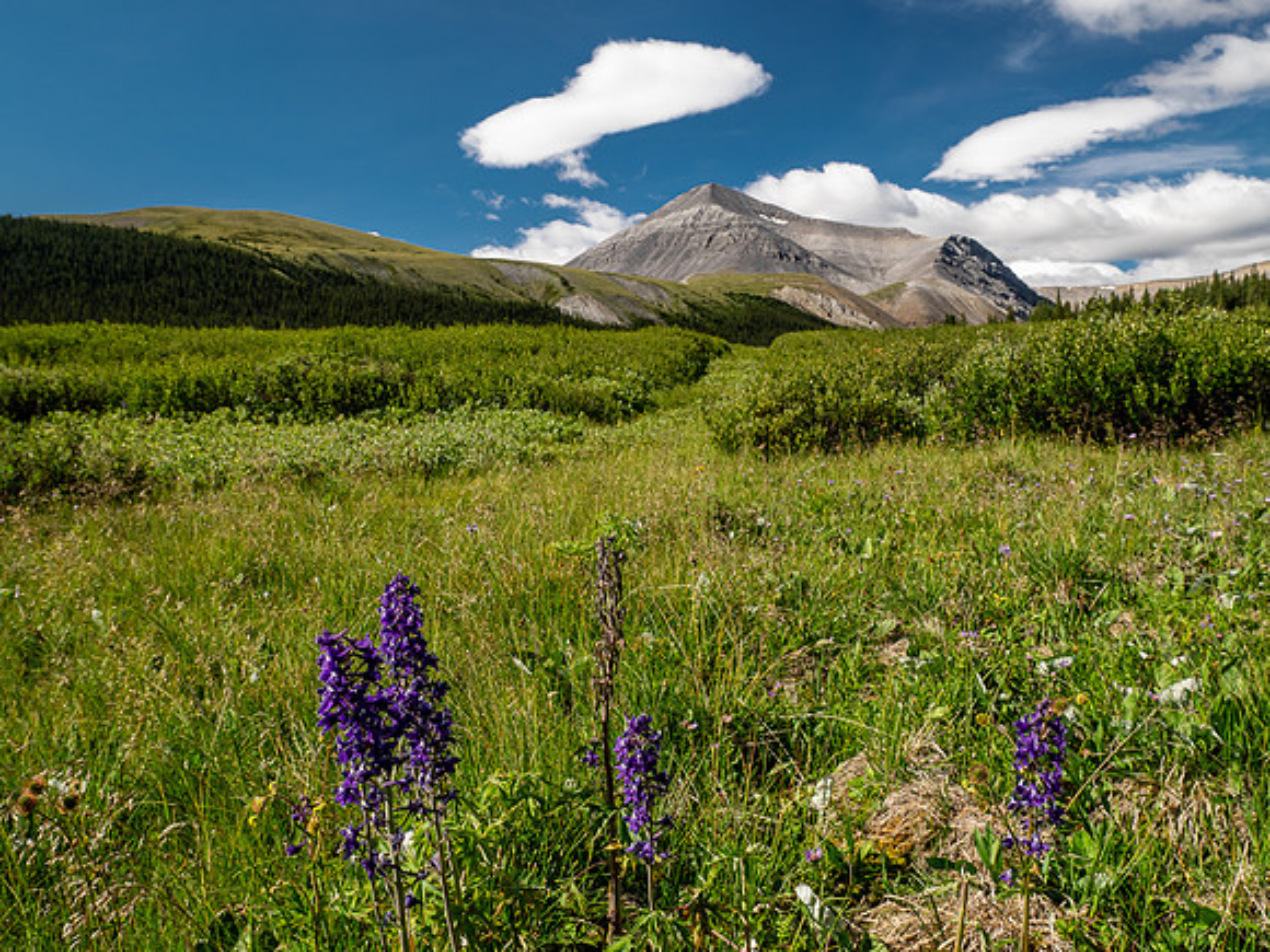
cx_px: 635
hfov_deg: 63.4
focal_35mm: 28
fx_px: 1027
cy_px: 476
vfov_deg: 49.7
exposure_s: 1/100
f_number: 8
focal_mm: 14
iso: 200
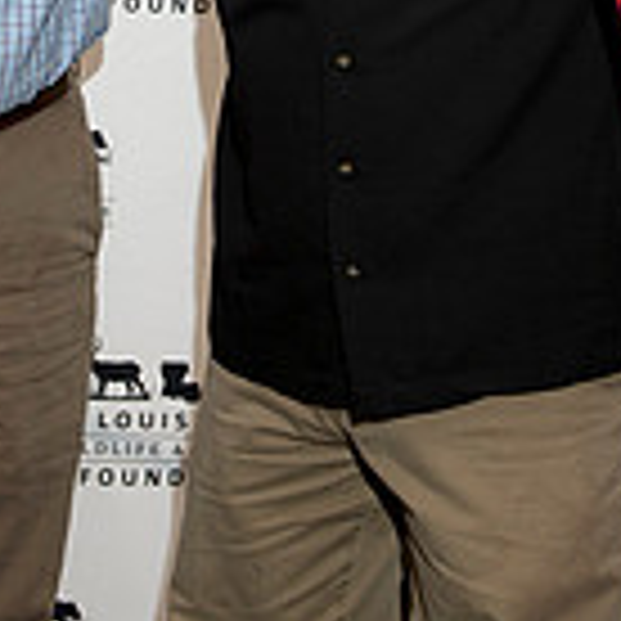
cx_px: 261
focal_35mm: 125
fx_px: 2537
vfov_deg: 13.5
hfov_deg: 13.9
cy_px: -148
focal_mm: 35
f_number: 3.5
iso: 800
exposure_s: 1/125
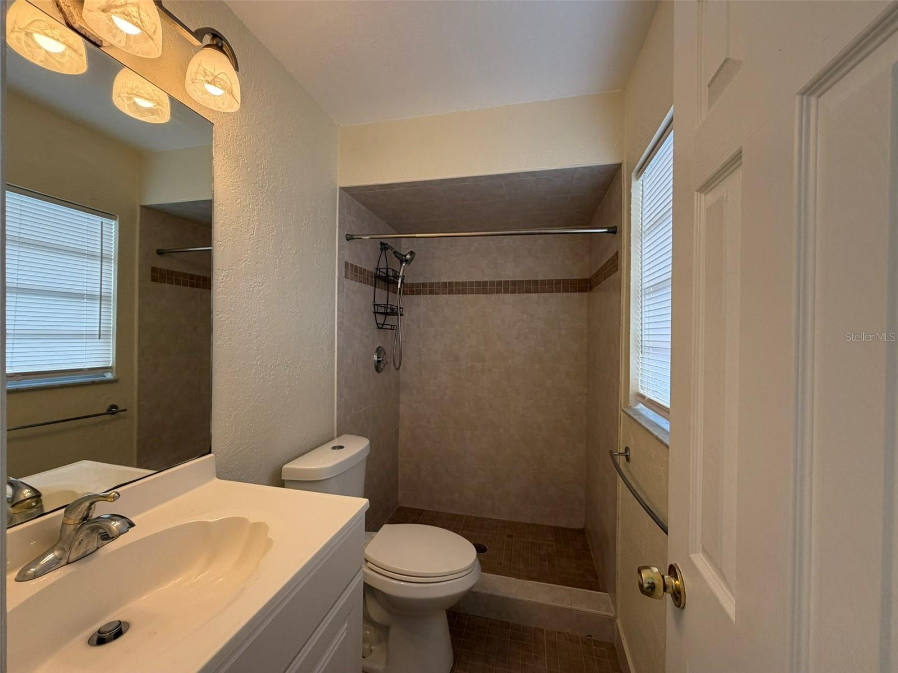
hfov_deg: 102.1
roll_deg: -0.4
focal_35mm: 14
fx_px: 363
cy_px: 336
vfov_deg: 85.7
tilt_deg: -0.9
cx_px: 449
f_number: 2.2
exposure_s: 1/121
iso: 125
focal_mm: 2.22
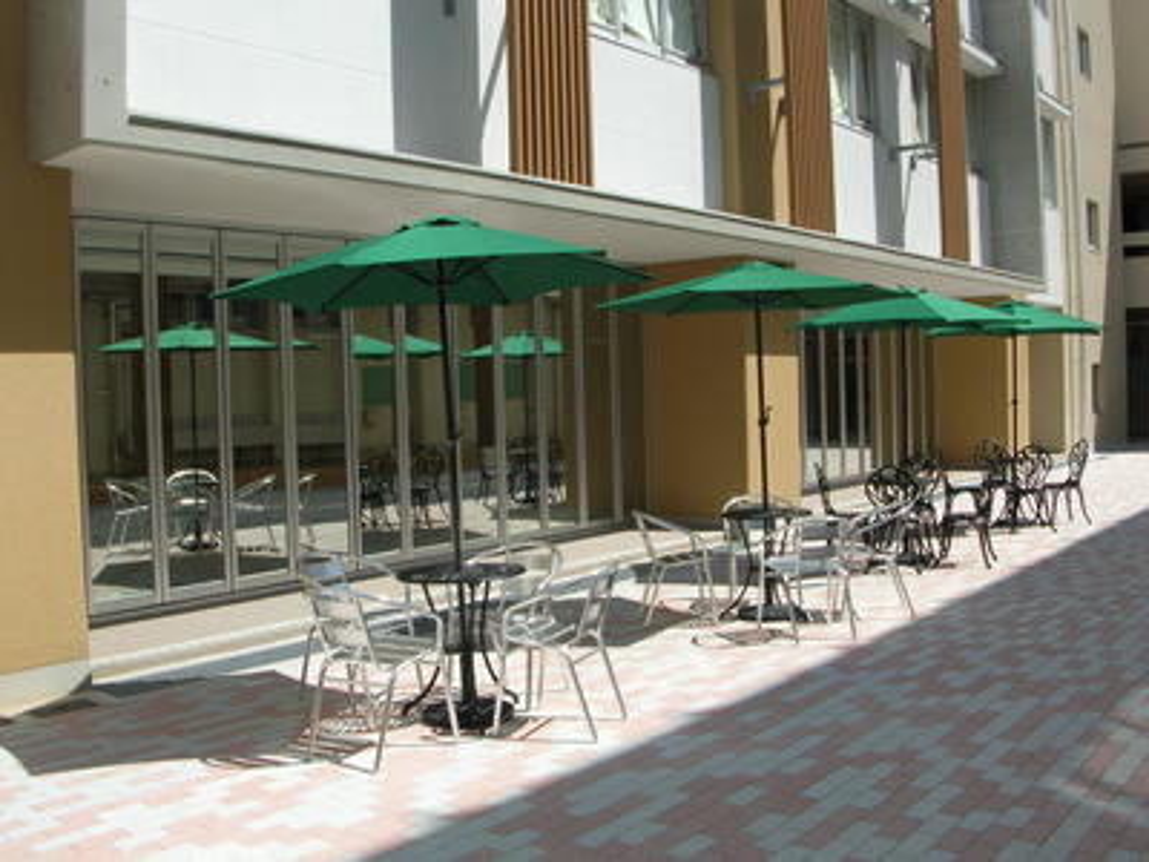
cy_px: 431
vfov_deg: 40.7
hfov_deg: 52.6
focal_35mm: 35
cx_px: 574
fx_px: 1162
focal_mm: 5.8
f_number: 5.6
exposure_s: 1/297
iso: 50
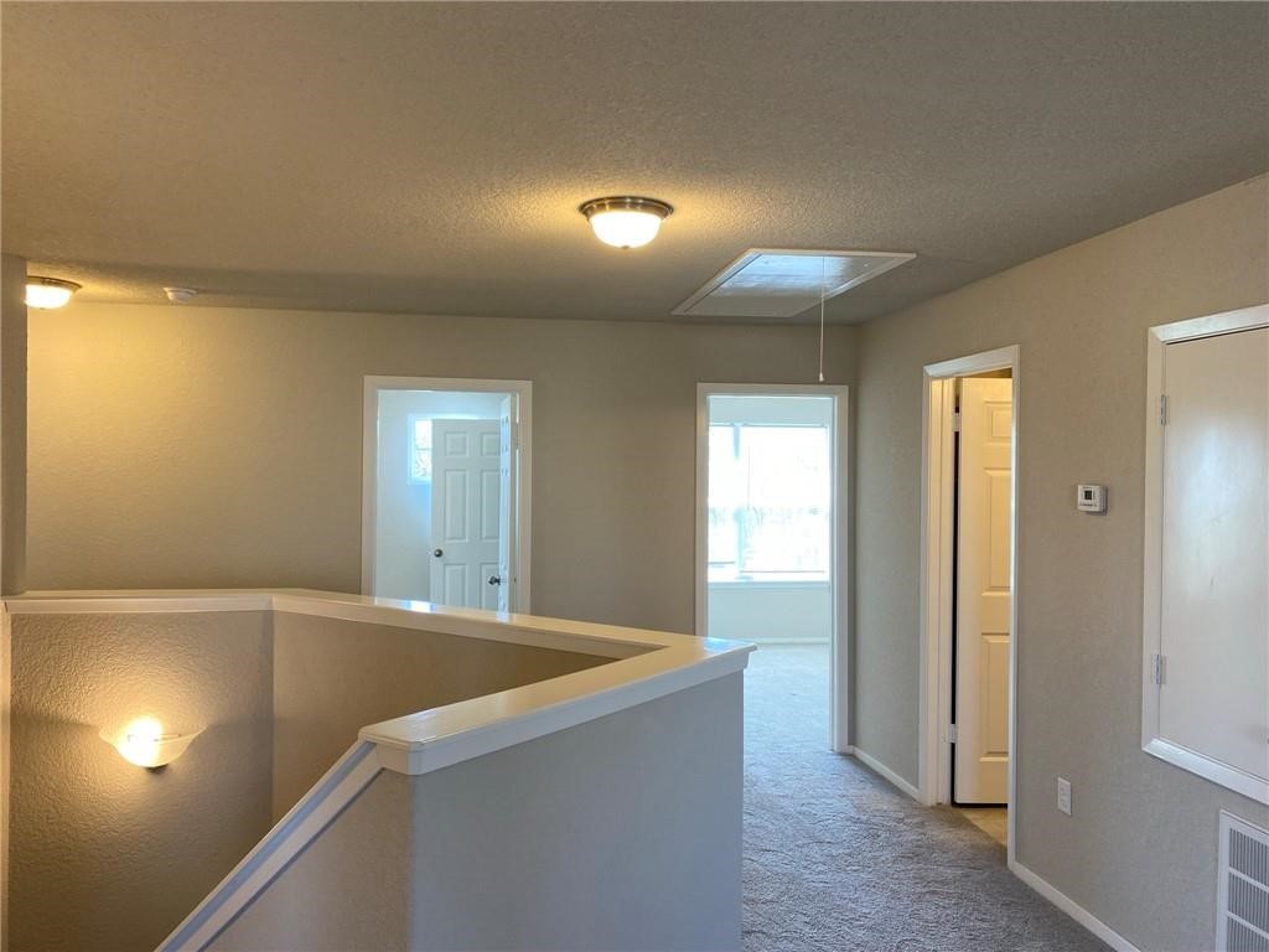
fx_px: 953
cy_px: 476
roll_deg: -0.7
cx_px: 634
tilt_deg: +0.8
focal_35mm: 26
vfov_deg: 53.1
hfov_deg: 67.3
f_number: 1.8
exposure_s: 1/60
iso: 80
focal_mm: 4.25
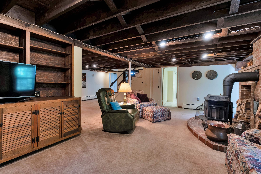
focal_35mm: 16
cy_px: 87
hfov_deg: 96.7
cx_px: 130
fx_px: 116
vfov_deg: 73.8
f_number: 8
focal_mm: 16
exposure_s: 1/60
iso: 800
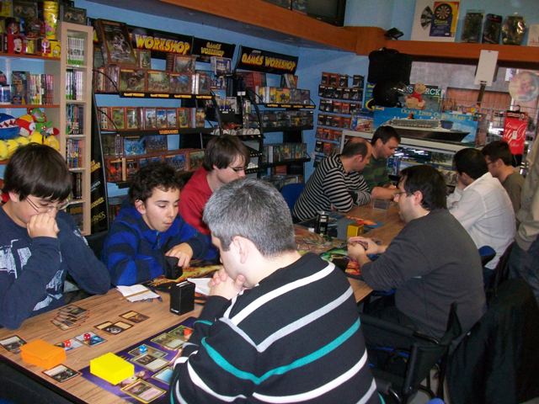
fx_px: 498
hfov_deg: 56.8
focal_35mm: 32
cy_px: 202
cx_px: 270
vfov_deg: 44.2
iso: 160
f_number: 2.8
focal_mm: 5.7
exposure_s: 1/60
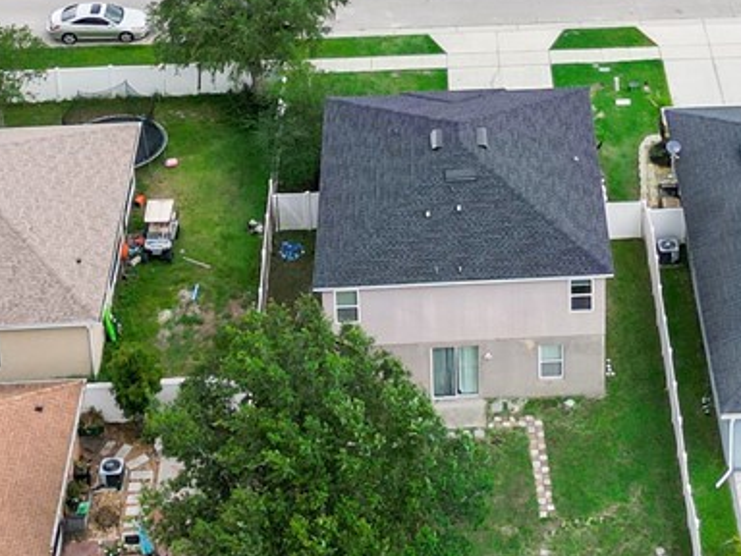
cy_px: -292
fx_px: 2141
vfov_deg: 13.8
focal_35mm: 100
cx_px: 556
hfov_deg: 19.5
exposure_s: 1/1250
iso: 200
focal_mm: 6.7
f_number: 1.7
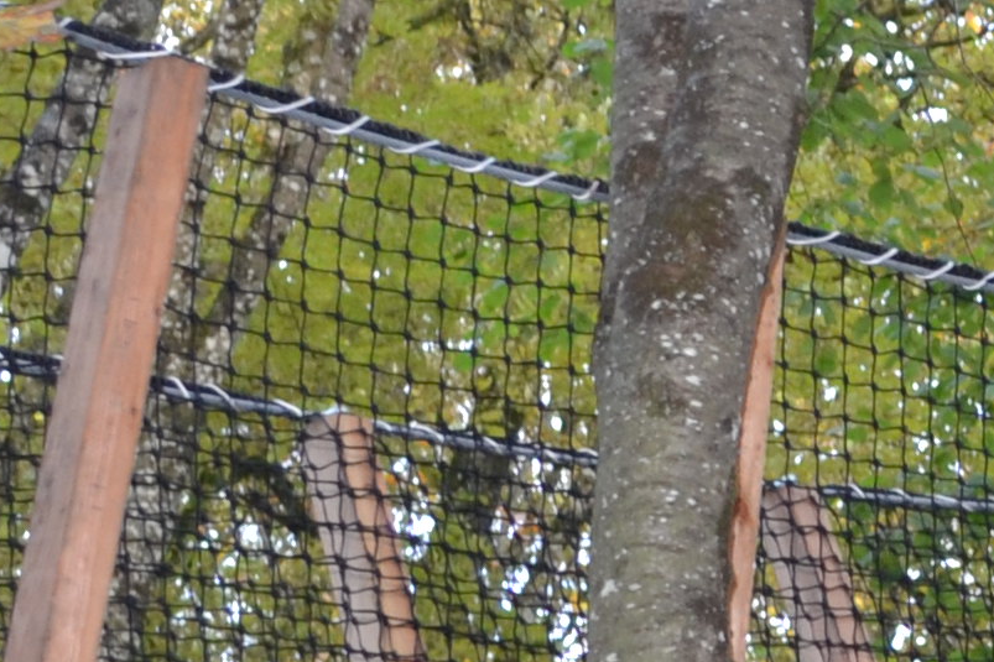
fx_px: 4279
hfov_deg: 12.1
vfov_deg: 8.8
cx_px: 1825
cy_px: 426
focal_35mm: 155
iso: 400
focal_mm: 18
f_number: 4
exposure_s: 1/80
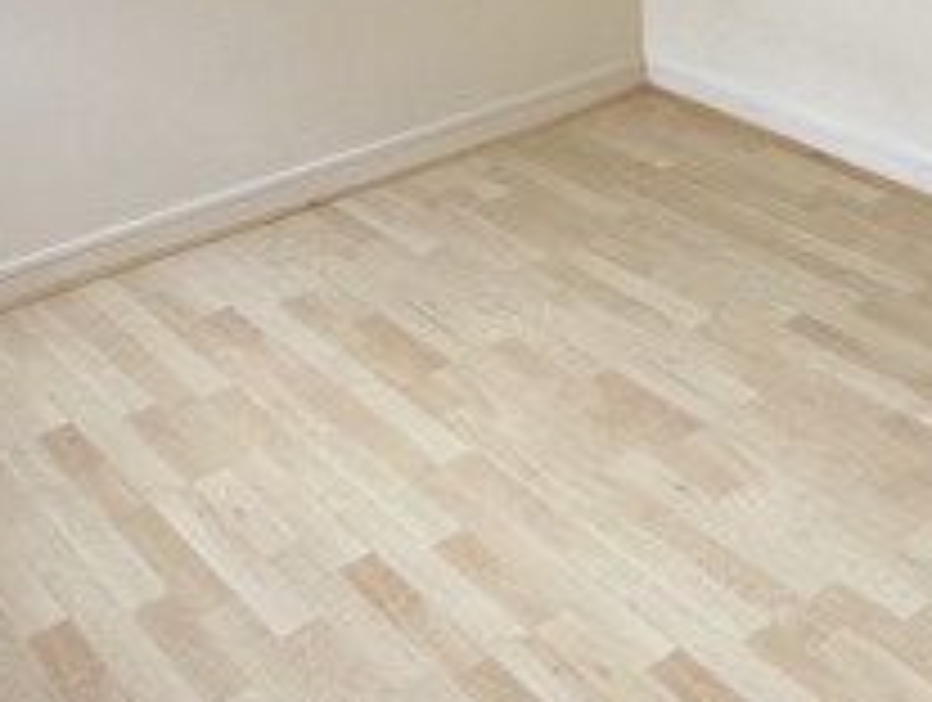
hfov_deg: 34.7
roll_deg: +2.5
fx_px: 1456
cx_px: 698
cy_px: 140
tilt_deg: -23.5
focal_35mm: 54
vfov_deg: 26.6
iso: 50
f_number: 2.2
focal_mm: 2.22
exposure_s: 1/180
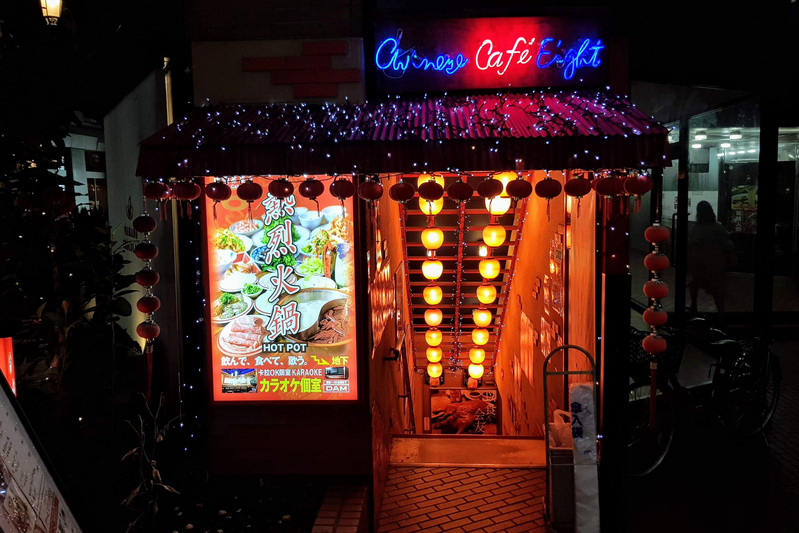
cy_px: 258
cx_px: 392
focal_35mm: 28
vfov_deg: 46.4
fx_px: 621
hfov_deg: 65.5
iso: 64
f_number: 1.7
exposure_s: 1/50
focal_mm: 4.2
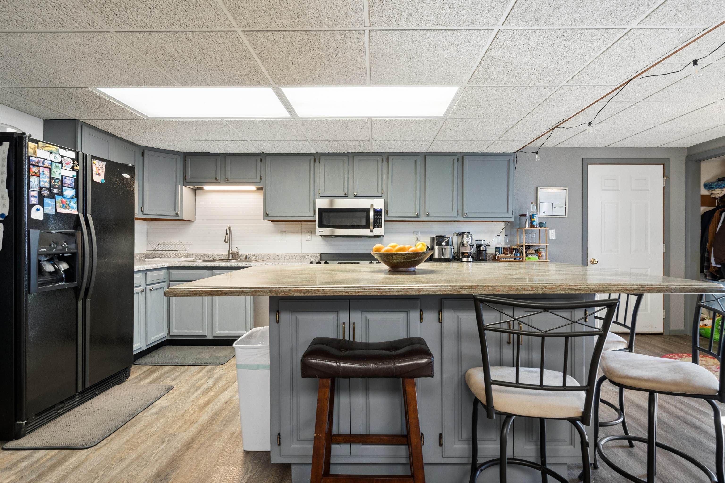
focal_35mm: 17
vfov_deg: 70.4
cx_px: 362
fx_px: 342
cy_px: 242
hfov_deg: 93.3
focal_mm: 17
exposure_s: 1/13
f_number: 10
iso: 800
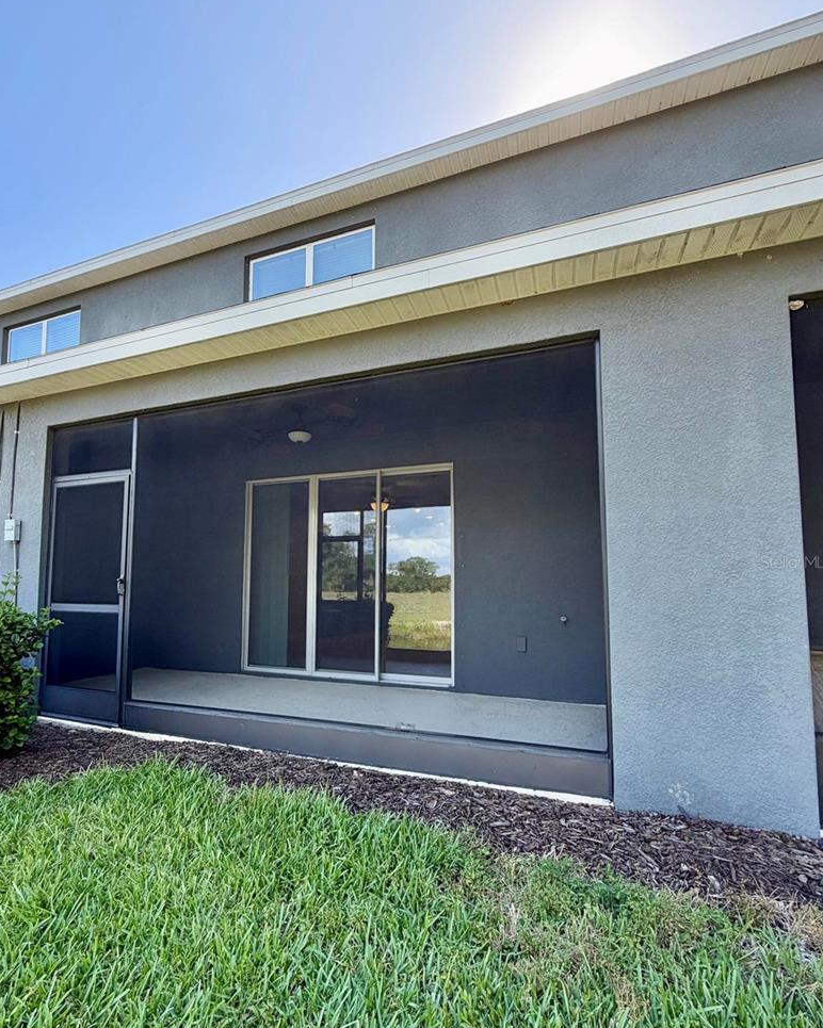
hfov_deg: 76.6
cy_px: 561
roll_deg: -1.4
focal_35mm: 17
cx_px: 356
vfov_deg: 89.4
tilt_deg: +4.4
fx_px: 518
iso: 50
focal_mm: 2.22
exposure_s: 1/306
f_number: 2.2
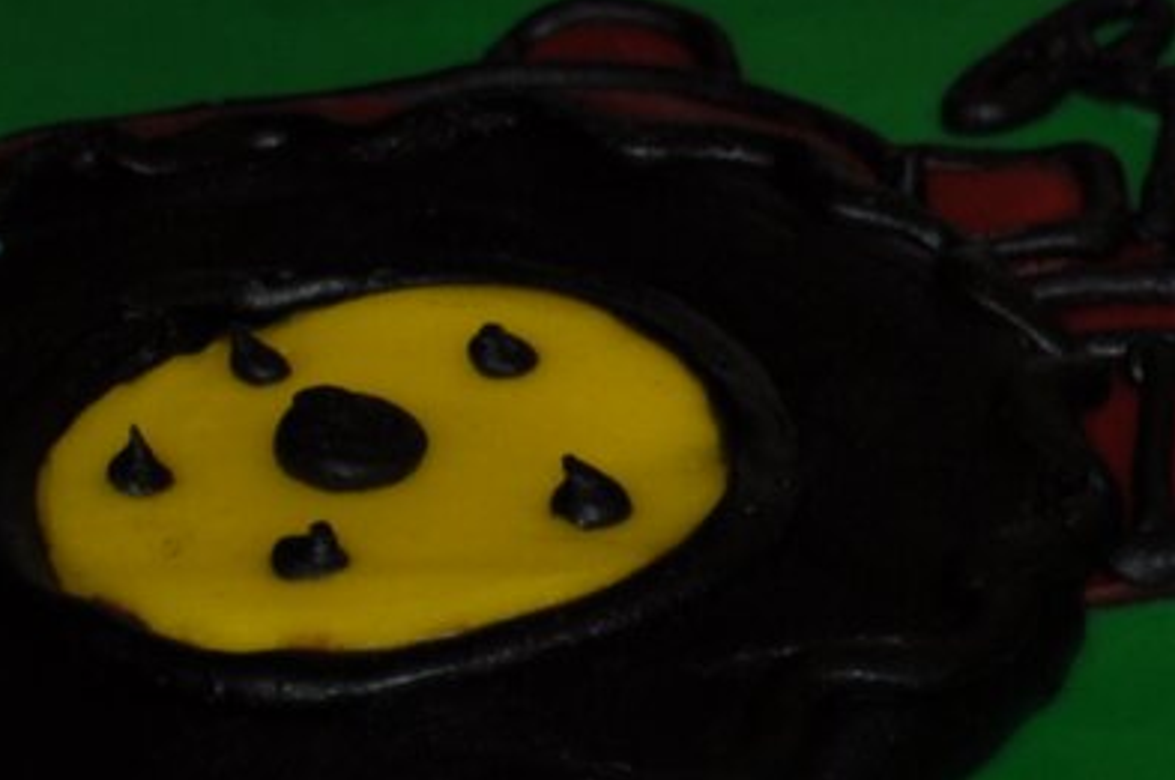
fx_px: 15940
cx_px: 2186
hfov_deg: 4.2
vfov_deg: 2.8
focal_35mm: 489
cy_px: 885
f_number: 5
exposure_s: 1/200
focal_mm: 50
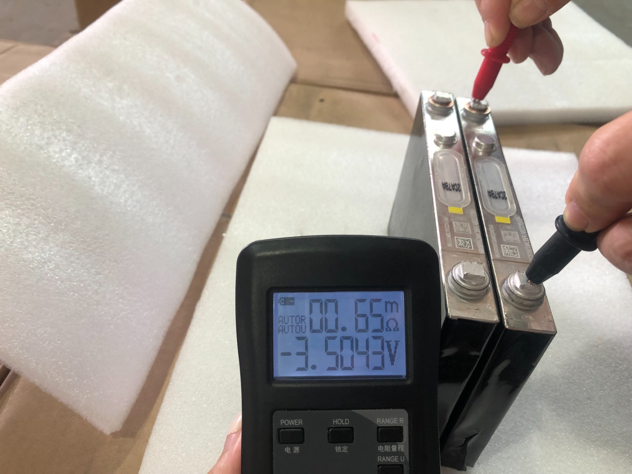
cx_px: 316
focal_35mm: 28
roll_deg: -6.7
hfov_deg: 63.4
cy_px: 237
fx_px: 511
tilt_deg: -42.8
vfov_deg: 49.7
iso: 40
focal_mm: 3.99
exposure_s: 1/17
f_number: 1.8
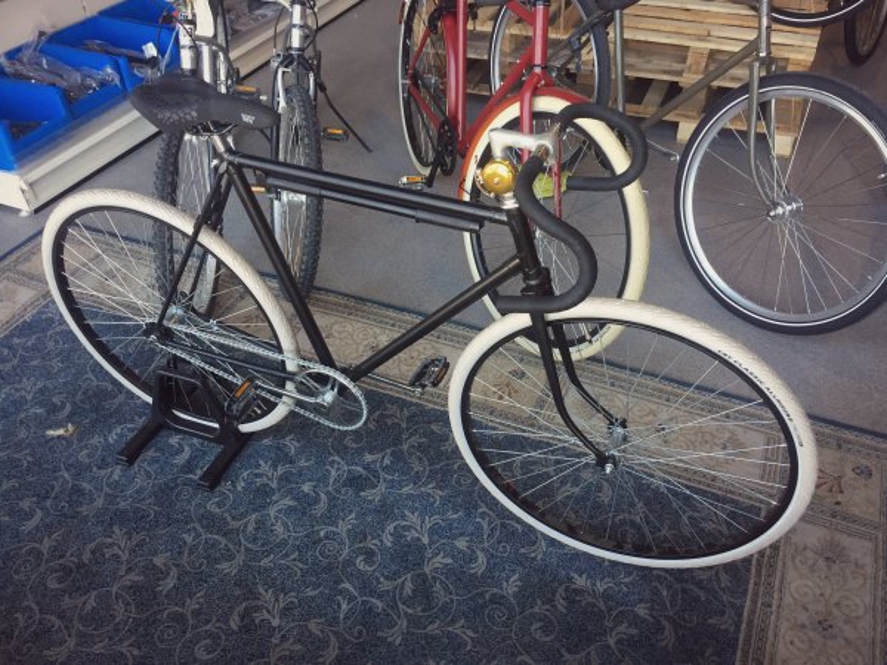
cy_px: 332
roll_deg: +3.4
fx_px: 743
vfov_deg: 48.2
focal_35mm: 29
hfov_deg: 61.7
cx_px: 444
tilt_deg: -40.7
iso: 64
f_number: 2.2
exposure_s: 1/33
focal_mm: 4.15
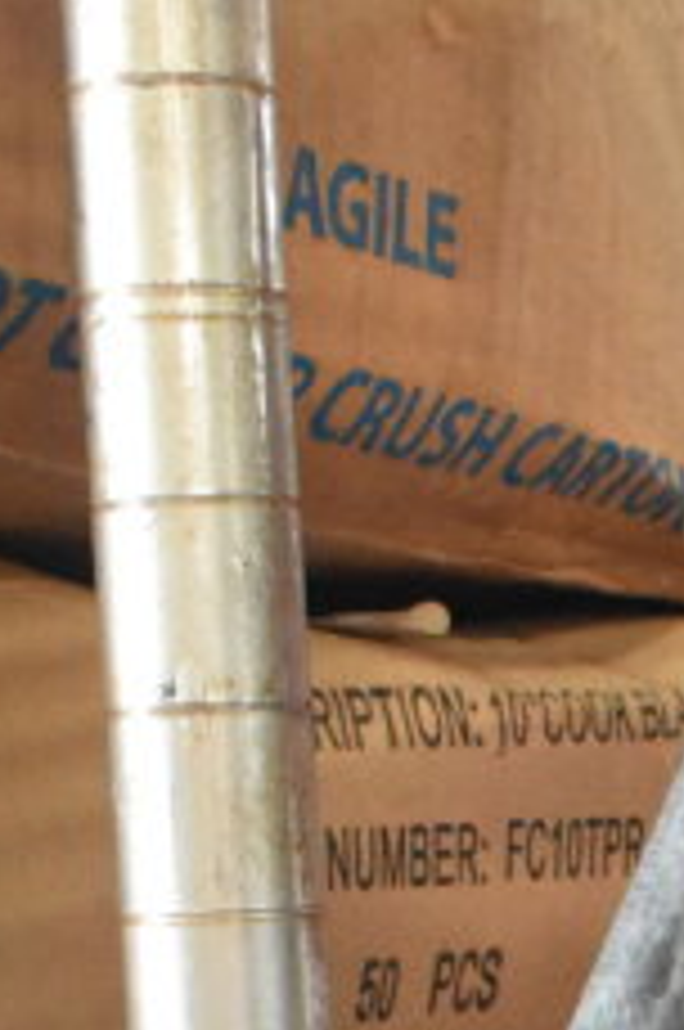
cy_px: 1113
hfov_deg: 10.1
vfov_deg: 15.9
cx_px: 1350
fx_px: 3602
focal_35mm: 126
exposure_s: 1/160
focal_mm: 21
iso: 6400
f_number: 6.3
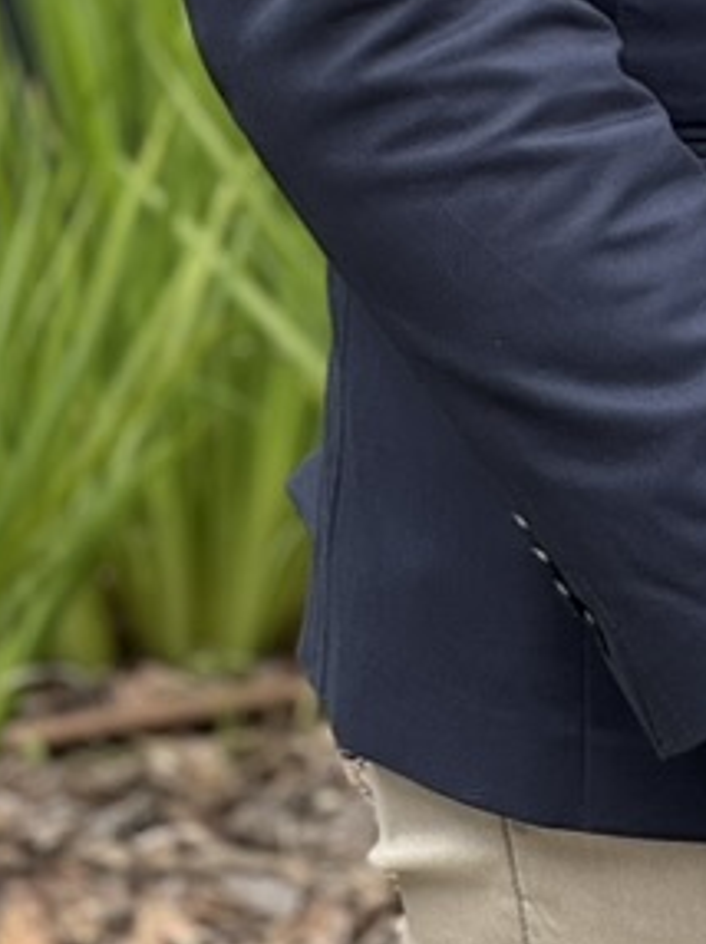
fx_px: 7517
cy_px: -673
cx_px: 854
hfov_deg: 5.4
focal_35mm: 276
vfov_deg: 7.0
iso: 25
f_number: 2.8
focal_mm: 9
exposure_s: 1/227
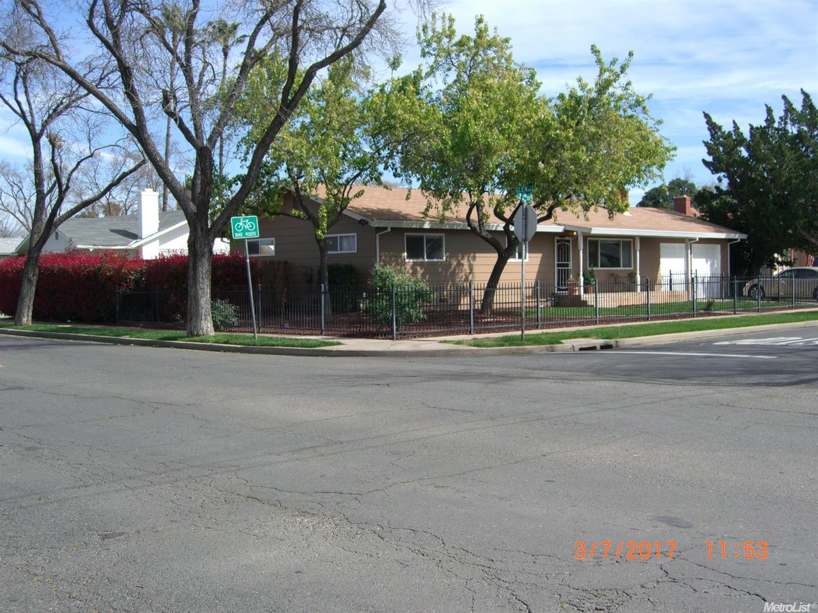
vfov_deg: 31.5
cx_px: 409
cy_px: 306
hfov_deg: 41.3
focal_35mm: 46
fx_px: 1087
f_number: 3.1
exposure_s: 1/1000
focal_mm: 9.5
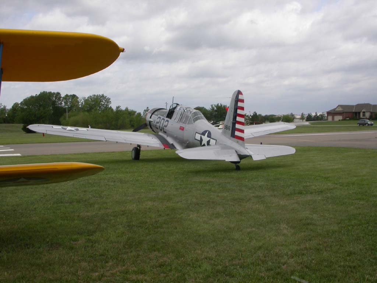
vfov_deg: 37.7
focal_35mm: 38
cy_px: 142
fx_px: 414
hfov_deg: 49.0
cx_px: 188
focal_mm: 7.85
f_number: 7.5
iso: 100
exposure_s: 1/273
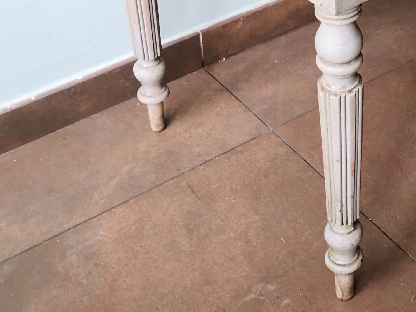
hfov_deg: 25.6
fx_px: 865
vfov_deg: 19.7
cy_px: -12
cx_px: 419
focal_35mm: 72
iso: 100
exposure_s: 1/50
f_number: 1.6
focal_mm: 3.95
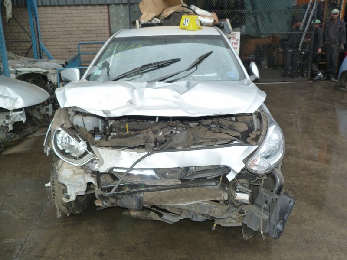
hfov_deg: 56.8
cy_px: 130
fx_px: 321
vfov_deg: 44.2
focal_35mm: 32
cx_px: 174
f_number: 3.6
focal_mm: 5.7
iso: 125
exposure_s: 1/125
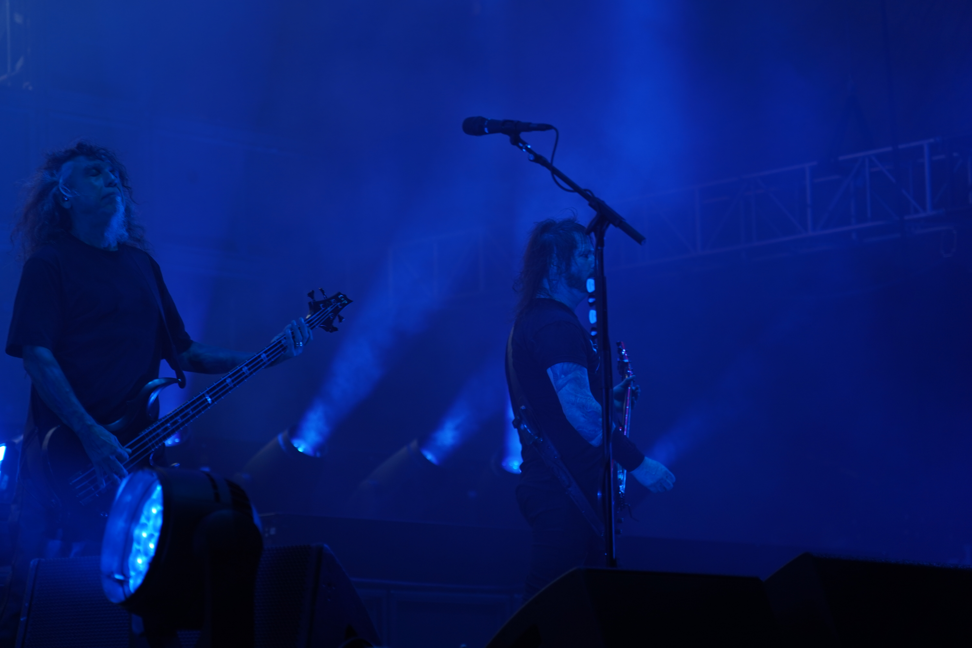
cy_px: 324
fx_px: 2835
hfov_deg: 19.5
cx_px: 486
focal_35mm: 105
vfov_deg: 13.0
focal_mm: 105
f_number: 4
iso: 250
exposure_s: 1/125
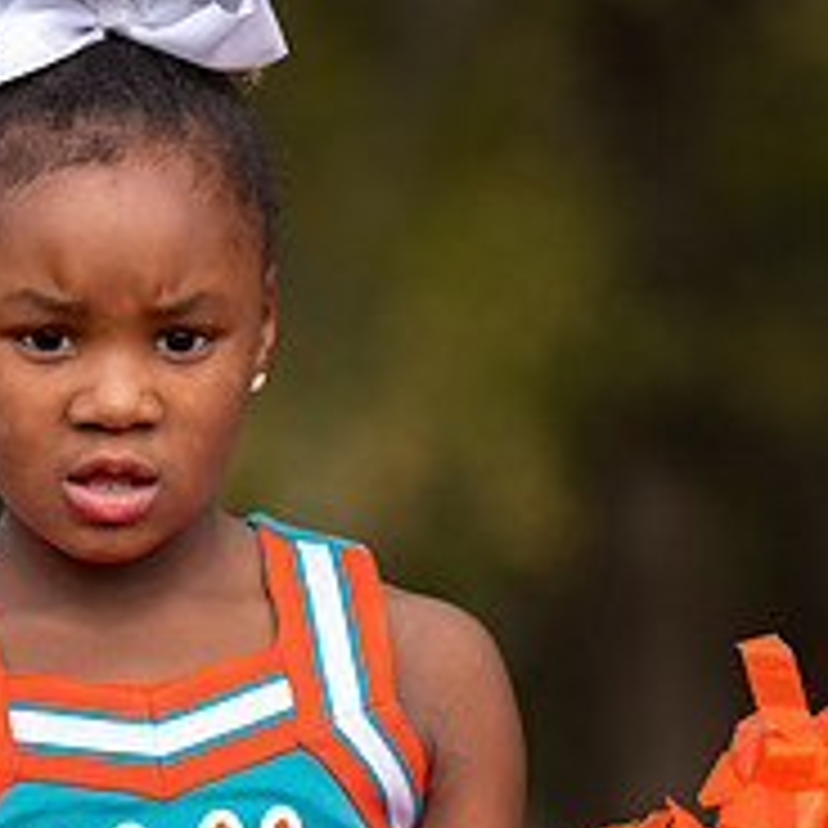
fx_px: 9553
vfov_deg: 5.0
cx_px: 54
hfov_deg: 5.0
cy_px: 574
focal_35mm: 353
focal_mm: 132
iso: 100
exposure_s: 1/1600
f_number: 2.8
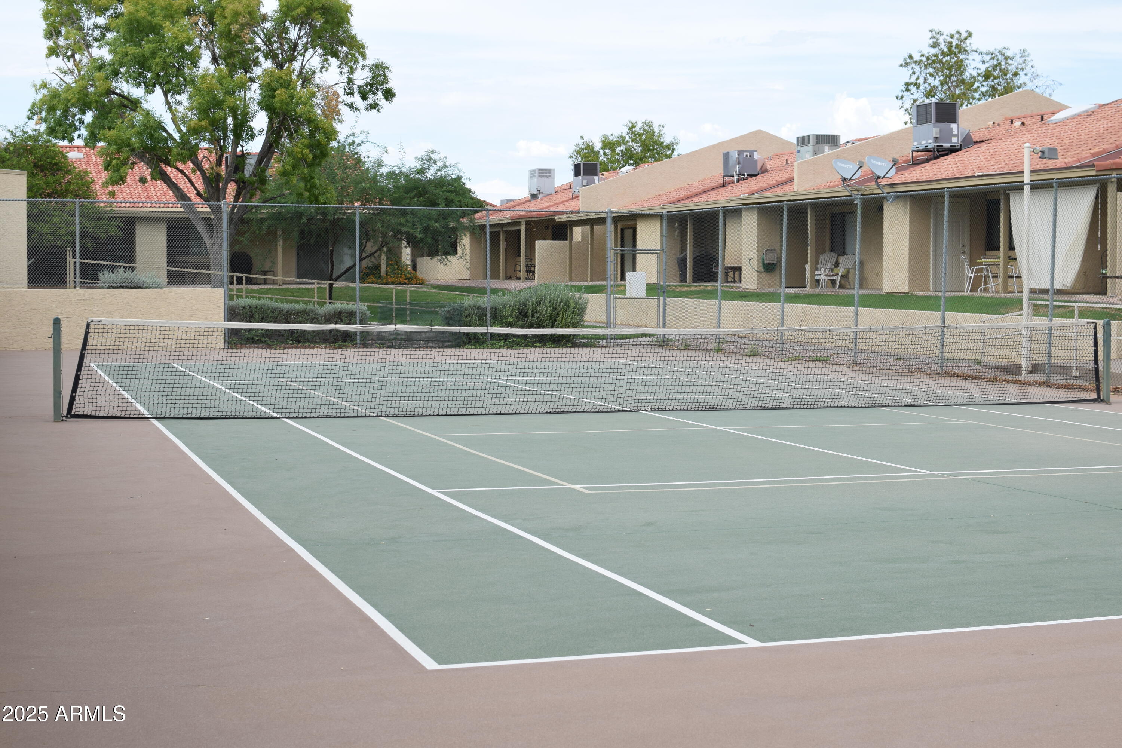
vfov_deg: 25.8
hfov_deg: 37.9
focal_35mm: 52
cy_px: 374
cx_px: 561
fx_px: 1636
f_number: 9
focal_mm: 35
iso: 200
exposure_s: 1/320
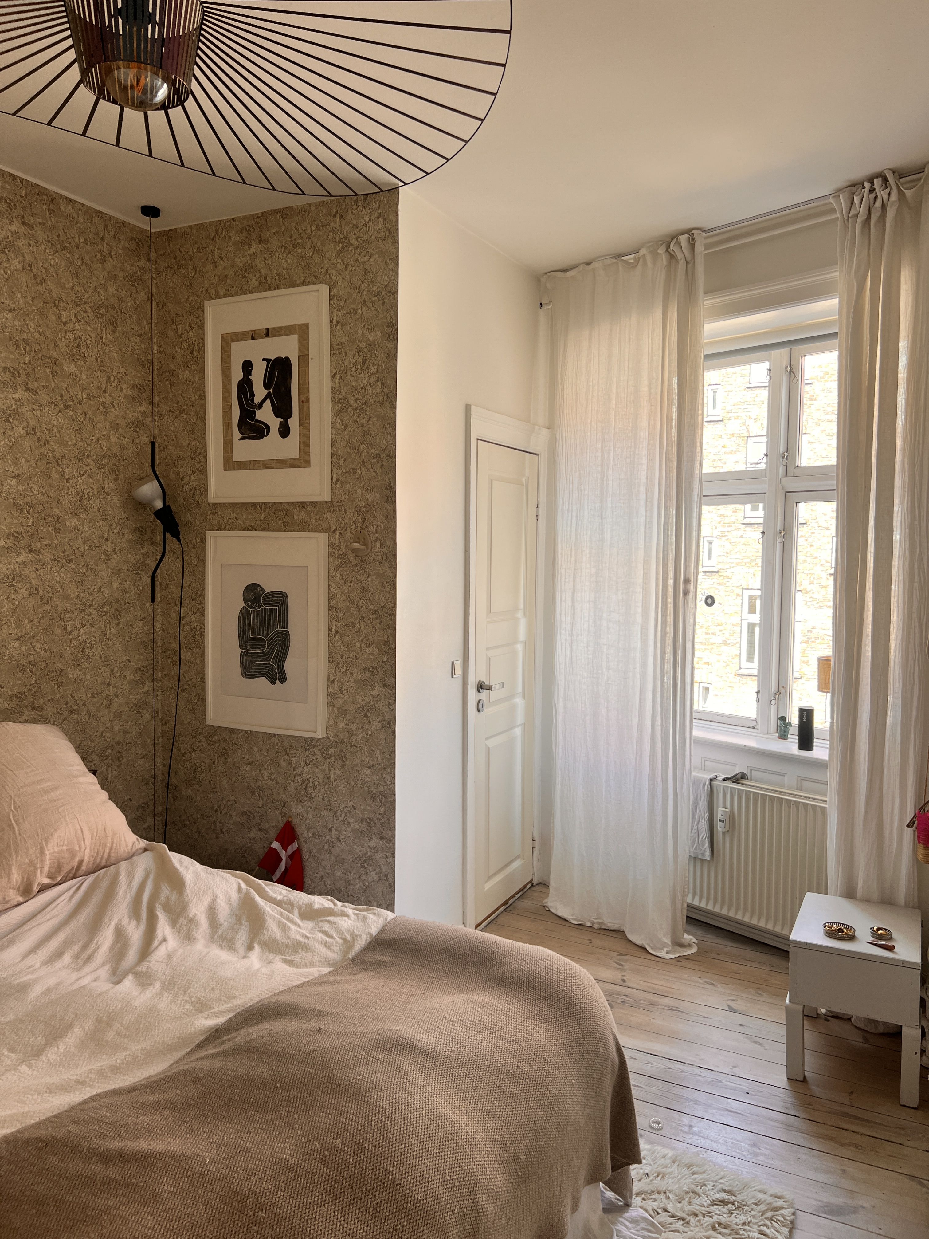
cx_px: 464
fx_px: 930
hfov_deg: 53.1
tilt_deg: -3.4
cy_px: 620
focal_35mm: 26
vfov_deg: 67.3
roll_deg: -1.4
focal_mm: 5.7
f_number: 1.5
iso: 32
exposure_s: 1/139
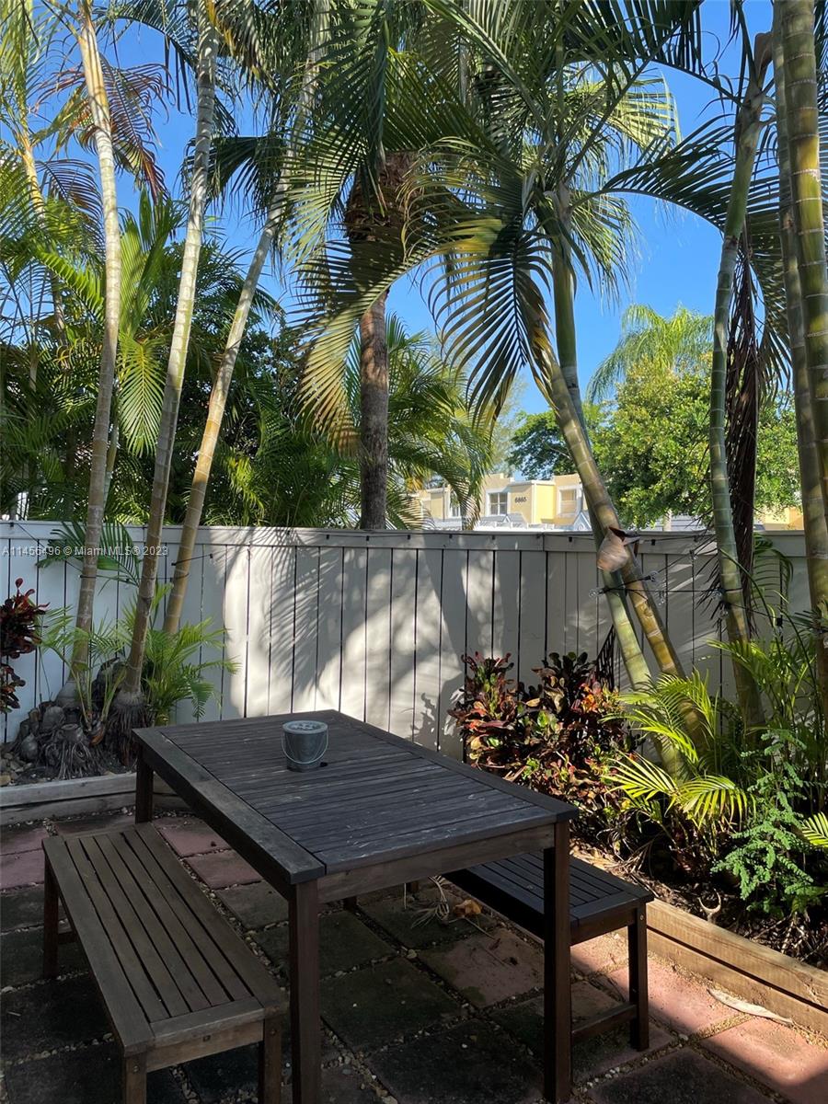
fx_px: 829
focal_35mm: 26
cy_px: 552
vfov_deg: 67.3
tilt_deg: +1.6
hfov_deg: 53.1
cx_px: 414
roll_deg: -0.8
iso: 32
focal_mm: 4.2
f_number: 1.6
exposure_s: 1/963
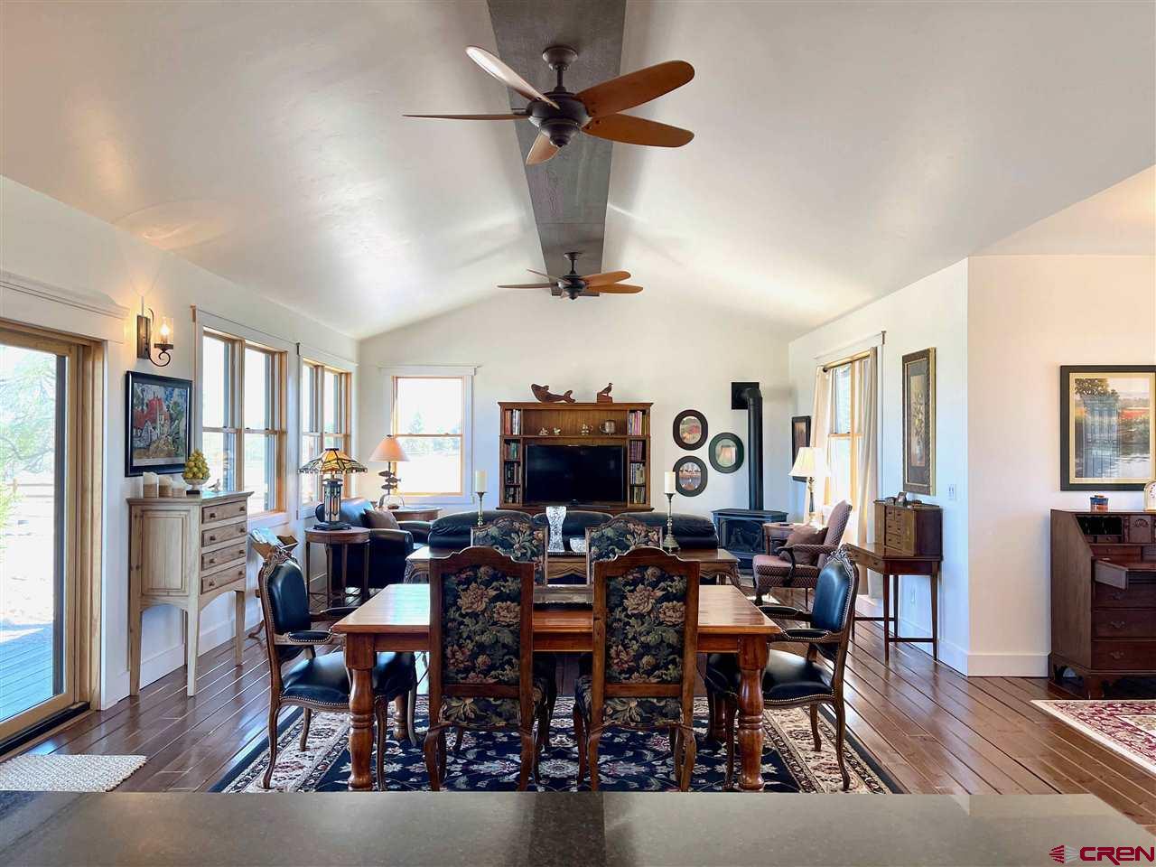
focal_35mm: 26
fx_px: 868
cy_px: 434
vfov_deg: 53.1
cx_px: 578
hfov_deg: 67.3
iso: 100
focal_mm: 5.1
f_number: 1.6
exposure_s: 1/120
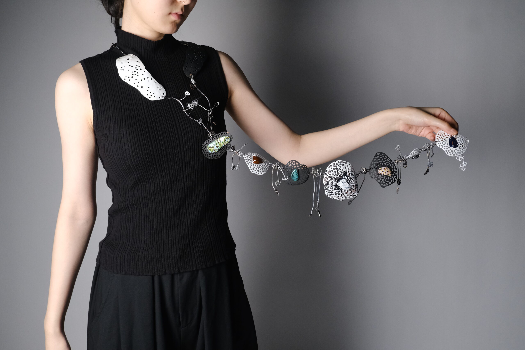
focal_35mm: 30
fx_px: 437
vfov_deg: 43.6
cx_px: 262
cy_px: 175
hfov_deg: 61.9
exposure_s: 1/250
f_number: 5
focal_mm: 19.7
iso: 2000
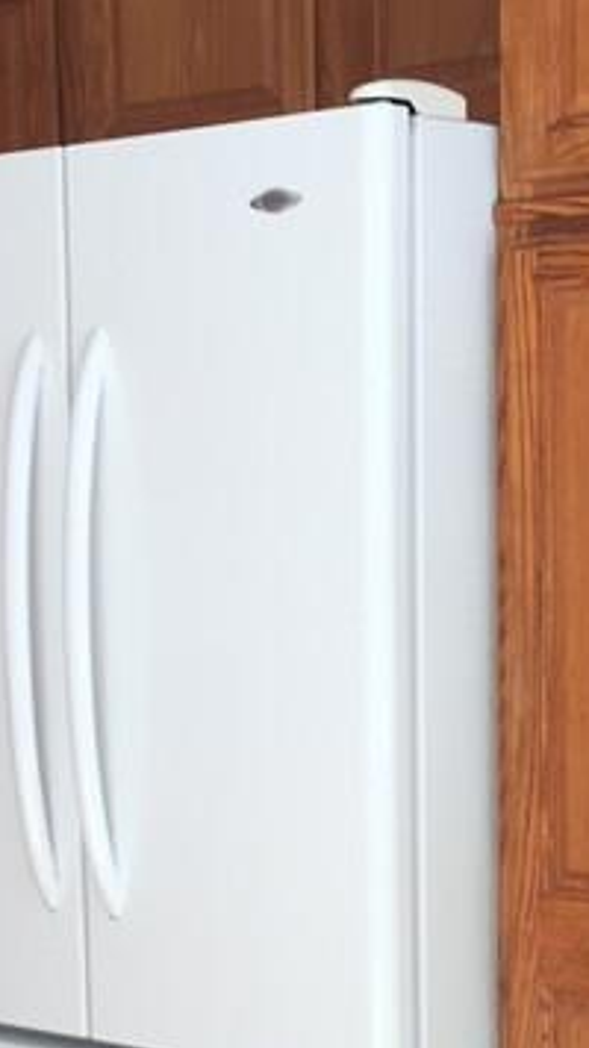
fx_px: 2529
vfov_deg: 23.0
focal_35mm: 91
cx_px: 156
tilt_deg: -9.9
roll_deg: +0.5
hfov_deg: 13.2
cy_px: 889
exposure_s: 1/60
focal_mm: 4.15
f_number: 2.2
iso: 32
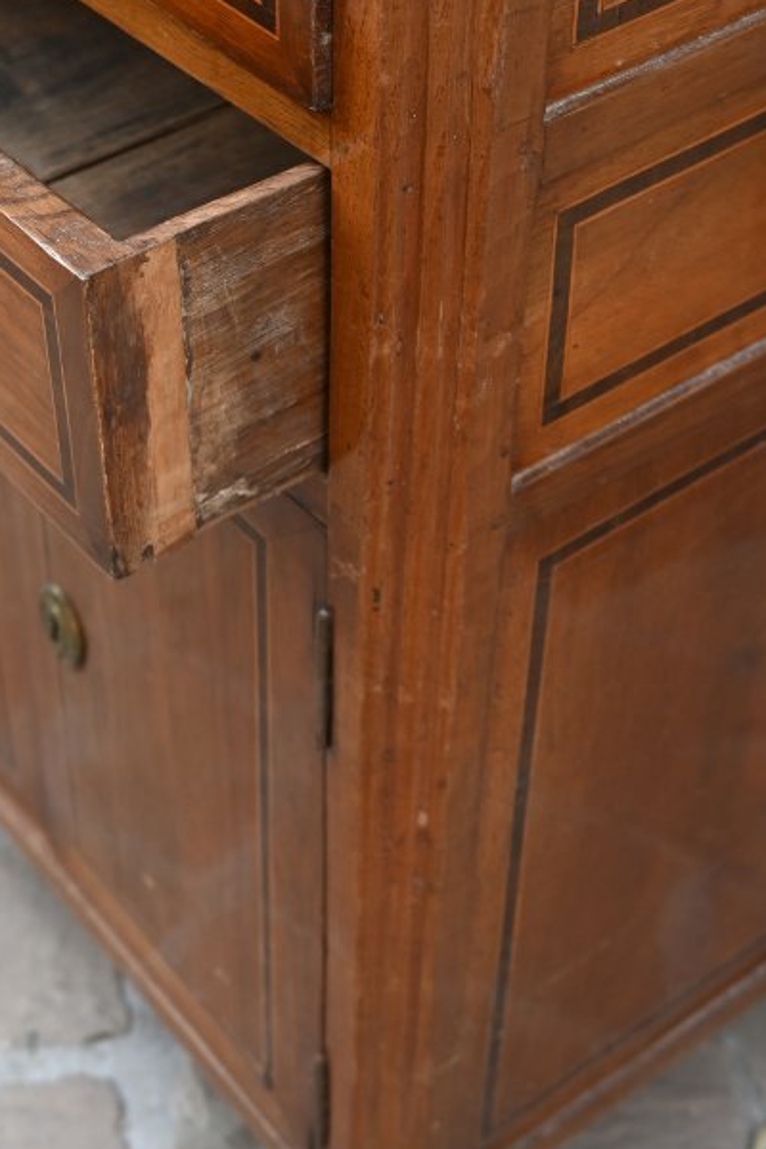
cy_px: 454
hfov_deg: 20.5
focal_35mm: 66
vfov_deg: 30.4
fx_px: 2106
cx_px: 205
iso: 250
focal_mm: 22
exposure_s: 1/250
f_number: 4
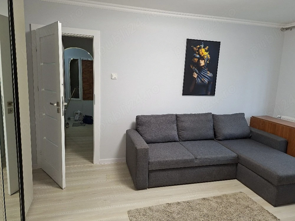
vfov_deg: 58.9
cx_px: 148
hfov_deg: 73.9
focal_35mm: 23
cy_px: 110
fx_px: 196
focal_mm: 5.54
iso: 200
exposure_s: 1/100
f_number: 1.8
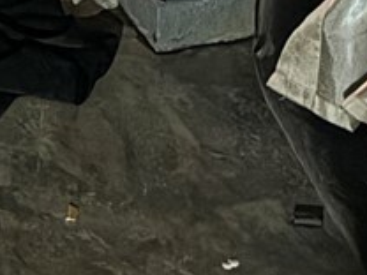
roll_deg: -1.2
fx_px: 1961
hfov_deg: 10.4
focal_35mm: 185
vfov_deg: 6.7
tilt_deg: -9.4
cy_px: -749
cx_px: -145
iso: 1000
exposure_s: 1/15
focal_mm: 6.76
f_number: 1.78
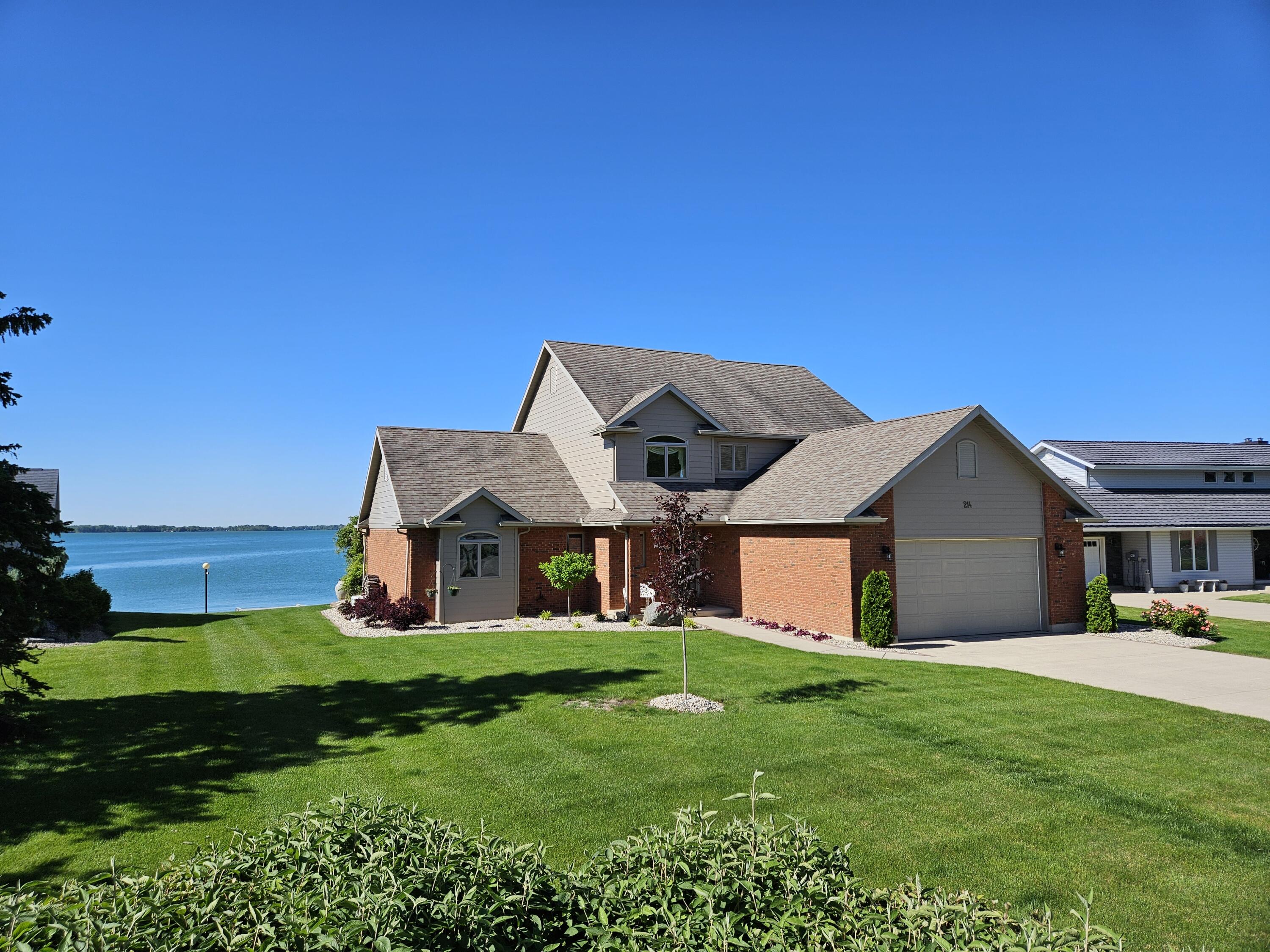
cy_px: 476
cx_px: 635
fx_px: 844
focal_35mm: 23
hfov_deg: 73.9
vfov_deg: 58.9
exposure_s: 1/2417
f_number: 1.8
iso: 25
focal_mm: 5.4
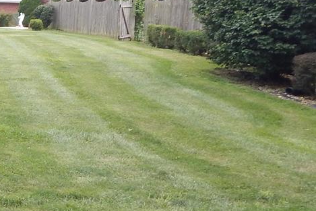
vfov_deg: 17.5
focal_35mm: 78
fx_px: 685
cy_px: 94
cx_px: -157
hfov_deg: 21.7
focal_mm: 4
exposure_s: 1/500
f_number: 3
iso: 125
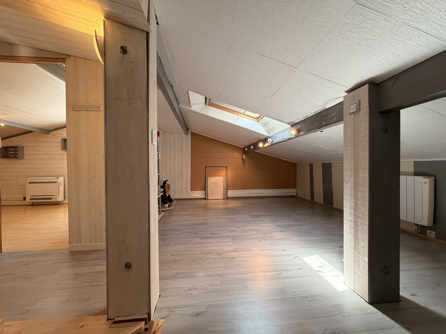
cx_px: 223
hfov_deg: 102.1
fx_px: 180
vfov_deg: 85.7
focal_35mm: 14
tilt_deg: -1.0
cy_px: 167
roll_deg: +1.0
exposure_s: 1/100
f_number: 2.2
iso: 320
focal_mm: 2.22
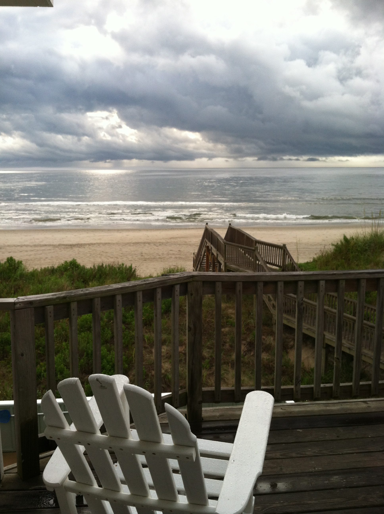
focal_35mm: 35
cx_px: 192
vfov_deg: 52.7
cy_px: 257
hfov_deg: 40.6
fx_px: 519
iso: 80
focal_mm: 3.85
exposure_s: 1/517
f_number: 2.8
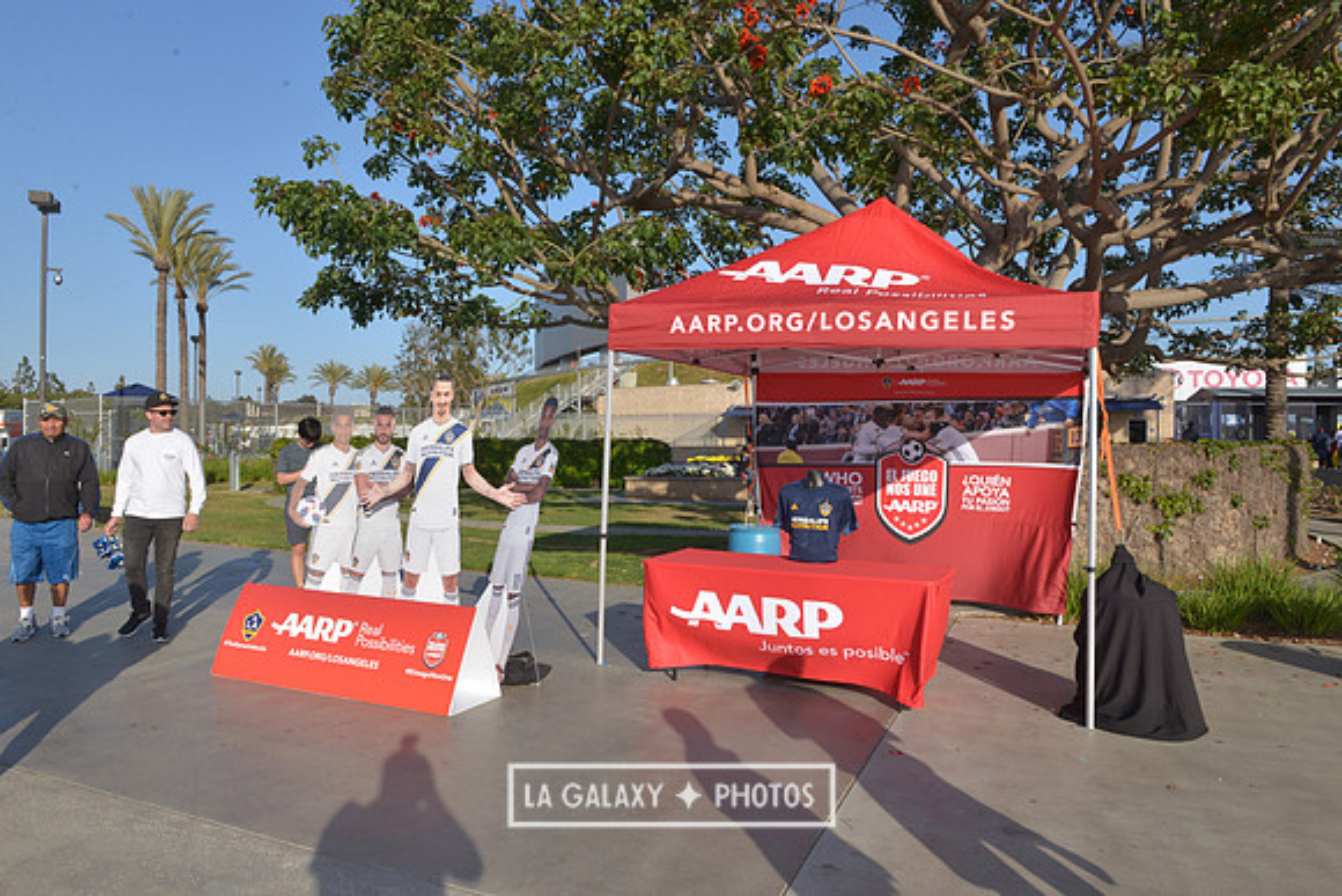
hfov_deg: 69.4
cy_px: 448
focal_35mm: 26
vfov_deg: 49.6
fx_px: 969
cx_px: 671
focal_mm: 26
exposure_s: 1/250
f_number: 16
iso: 400
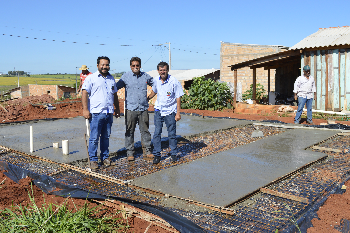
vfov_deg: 38.3
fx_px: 335
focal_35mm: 34
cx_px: 175
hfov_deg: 55.1
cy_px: 116
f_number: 9
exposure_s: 1/320
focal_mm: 23
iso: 100
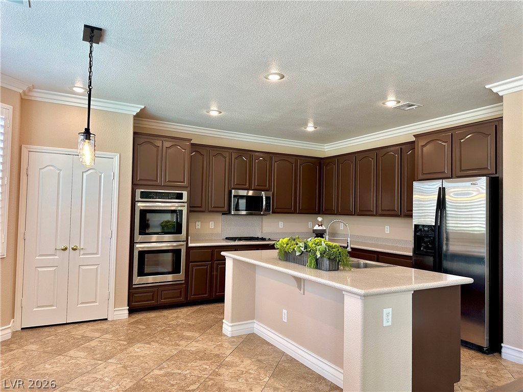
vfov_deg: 56.8
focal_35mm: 24
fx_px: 363
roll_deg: -1.7
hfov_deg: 71.6
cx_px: 262
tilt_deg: +2.4
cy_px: 196
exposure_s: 1/120
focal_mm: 6.86
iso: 100
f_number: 1.78
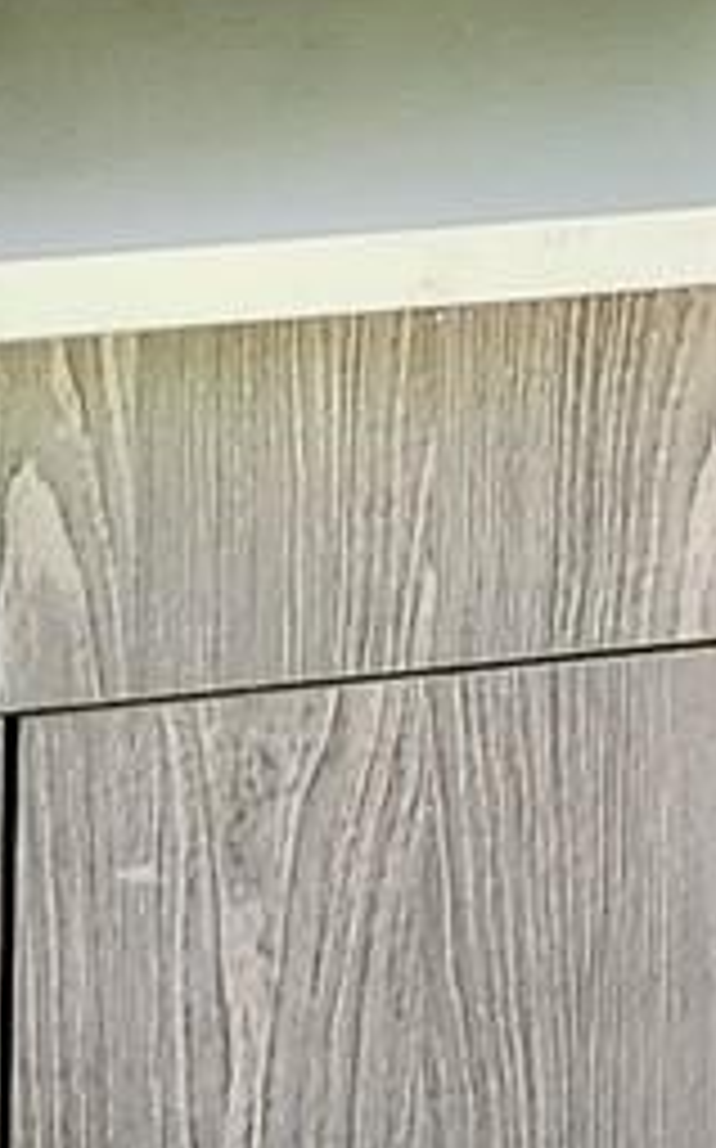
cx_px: 2202
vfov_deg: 10.1
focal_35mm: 196
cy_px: -995
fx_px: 6130
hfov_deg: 6.1
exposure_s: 1/120
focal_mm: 5.4
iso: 400
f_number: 1.8
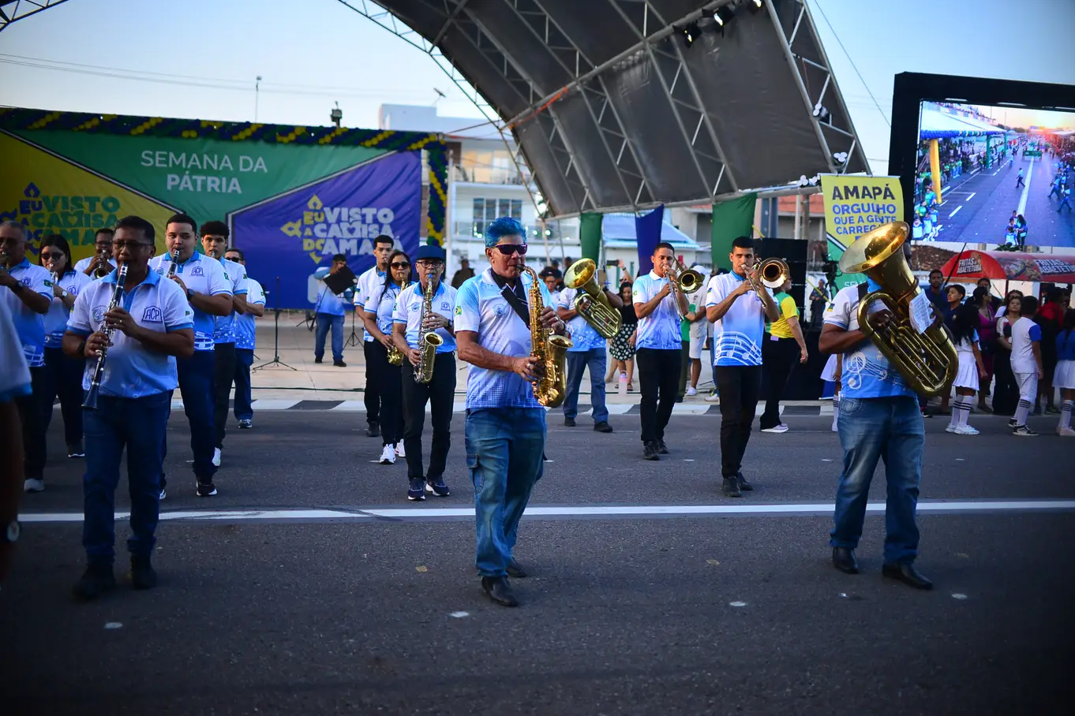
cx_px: 534
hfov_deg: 53.1
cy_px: 352
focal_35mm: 36
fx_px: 1075
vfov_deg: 36.9
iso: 800
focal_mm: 35
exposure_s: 1/2000
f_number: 1.8
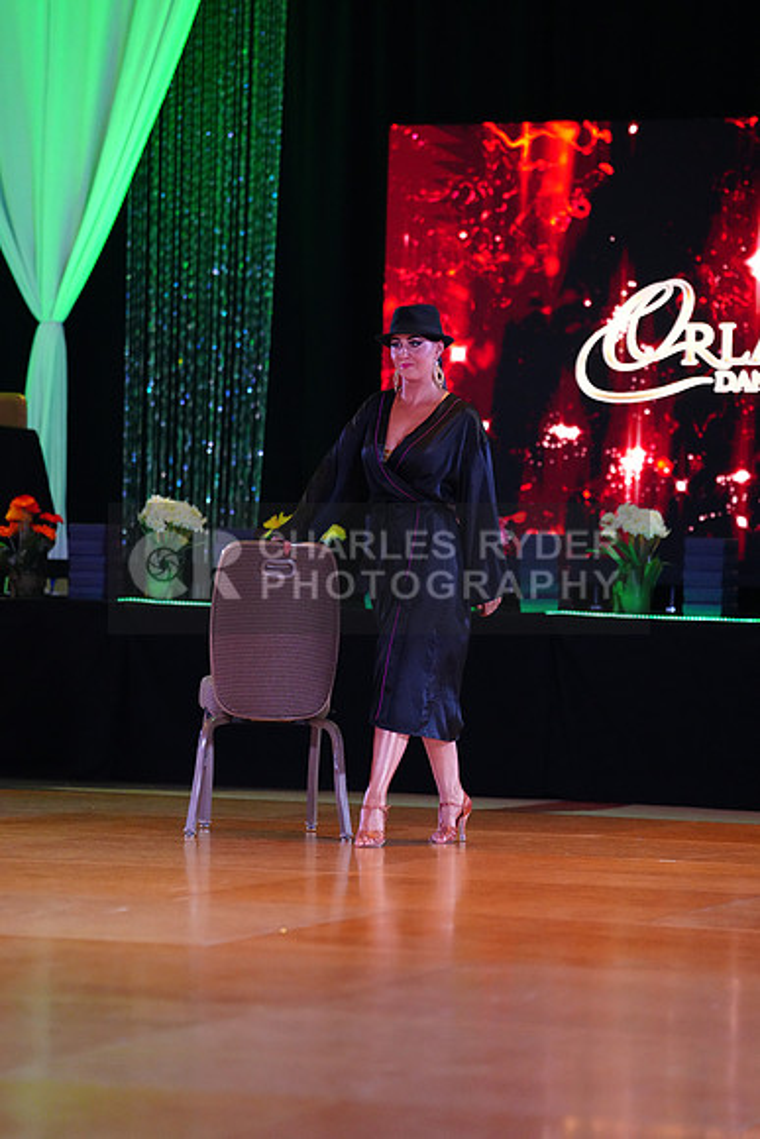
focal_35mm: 133
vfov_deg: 15.4
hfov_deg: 10.3
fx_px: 4209
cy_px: 570
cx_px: 380
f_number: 2.8
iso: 6400
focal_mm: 133
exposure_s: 1/400
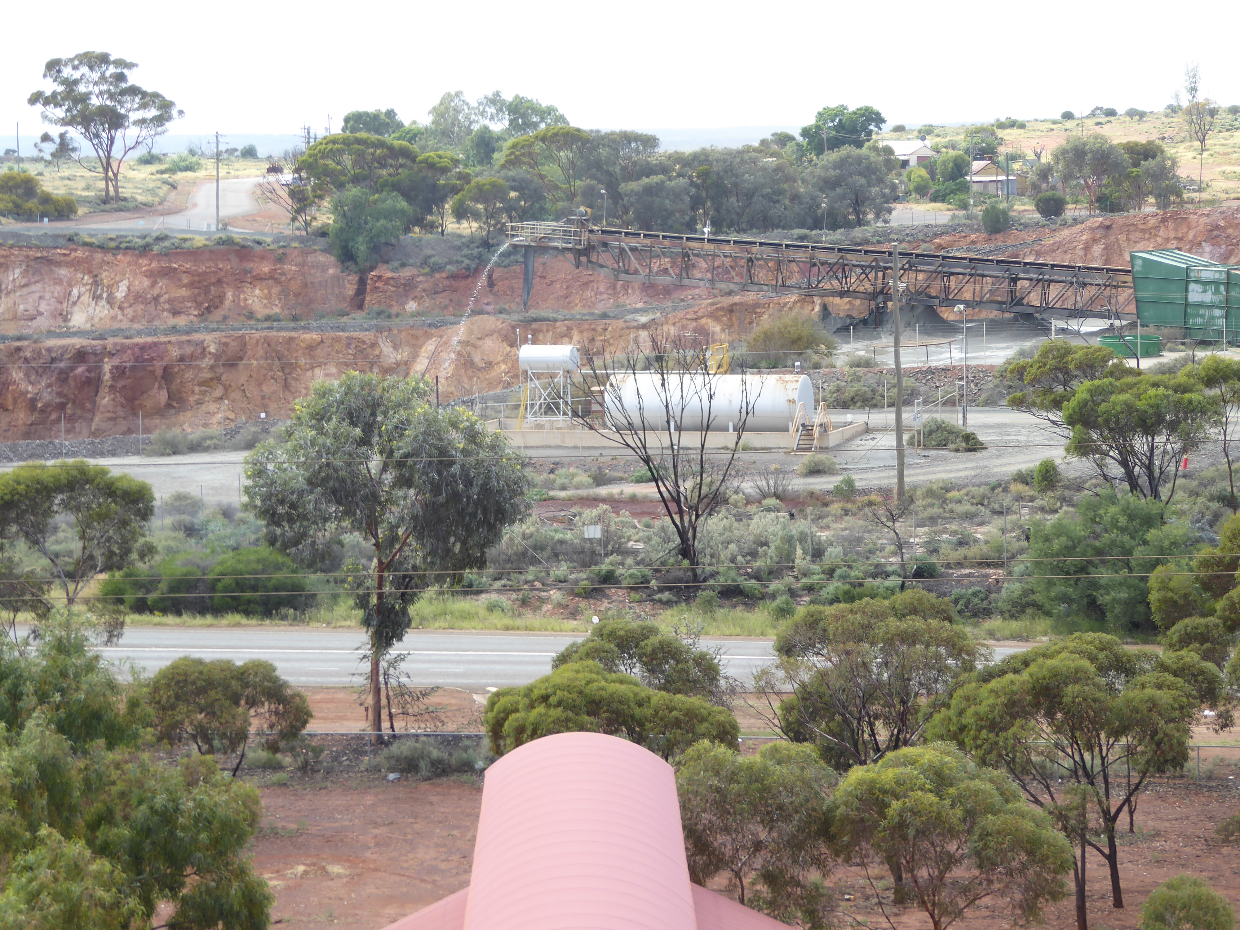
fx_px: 4191
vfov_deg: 12.7
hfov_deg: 16.8
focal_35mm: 117
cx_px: 620
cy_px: 465
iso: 80
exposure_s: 1/125
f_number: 5.1
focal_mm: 19
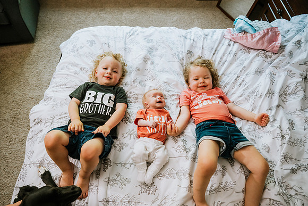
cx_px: 154
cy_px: 103
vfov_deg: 53.2
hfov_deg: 73.7
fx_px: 205
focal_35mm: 24
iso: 1250
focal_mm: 24
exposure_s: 1/250
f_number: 3.5
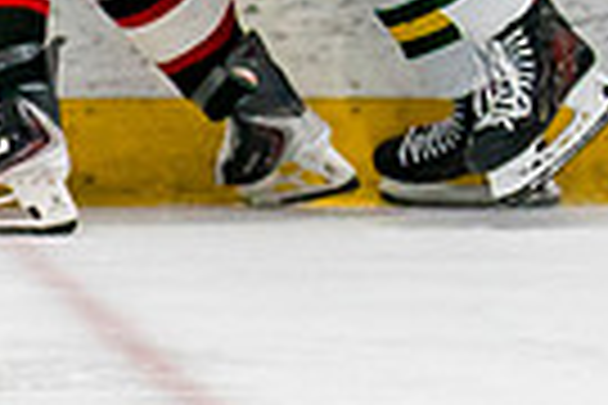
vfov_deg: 1.2
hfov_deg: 1.8
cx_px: -593
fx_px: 19117
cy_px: -43
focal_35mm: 1132
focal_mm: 102
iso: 640
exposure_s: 1/640
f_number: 2.8
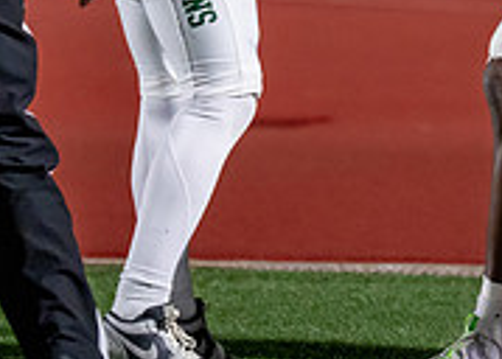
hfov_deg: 3.3
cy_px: -318
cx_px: 582
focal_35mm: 605
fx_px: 8629
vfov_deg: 2.4
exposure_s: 1/1250
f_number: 2.8
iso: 3200
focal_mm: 147
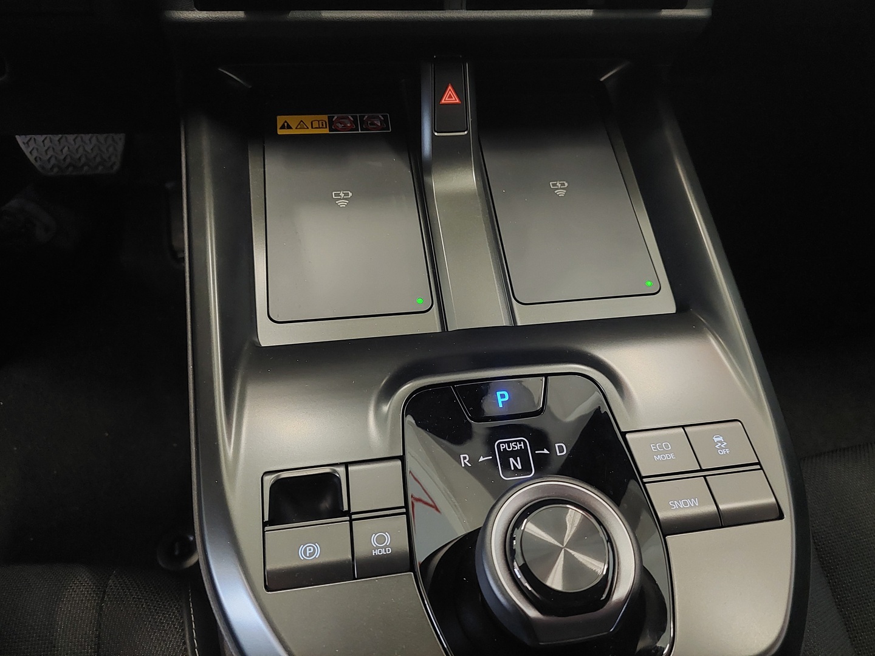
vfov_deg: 54.9
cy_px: 328
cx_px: 438
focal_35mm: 25
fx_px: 632
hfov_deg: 69.4
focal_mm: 5.23
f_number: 1.8
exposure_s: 1/25
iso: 800
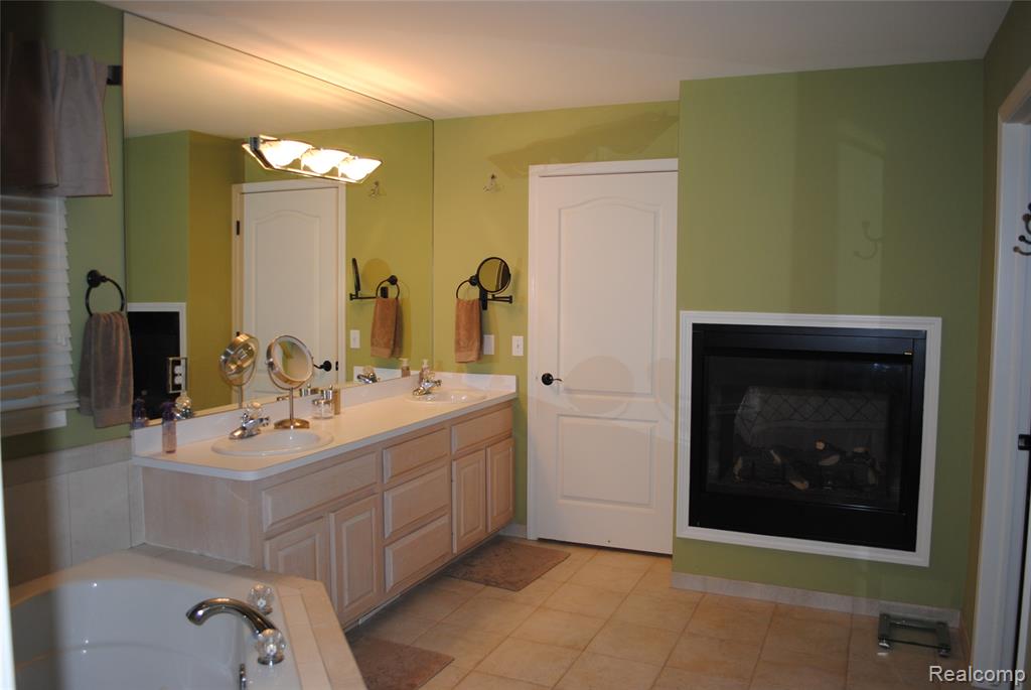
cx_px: 516
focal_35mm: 27
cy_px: 345
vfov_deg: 48.0
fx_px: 774
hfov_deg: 67.3
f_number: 3.5
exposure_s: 1/60
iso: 200
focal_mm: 18
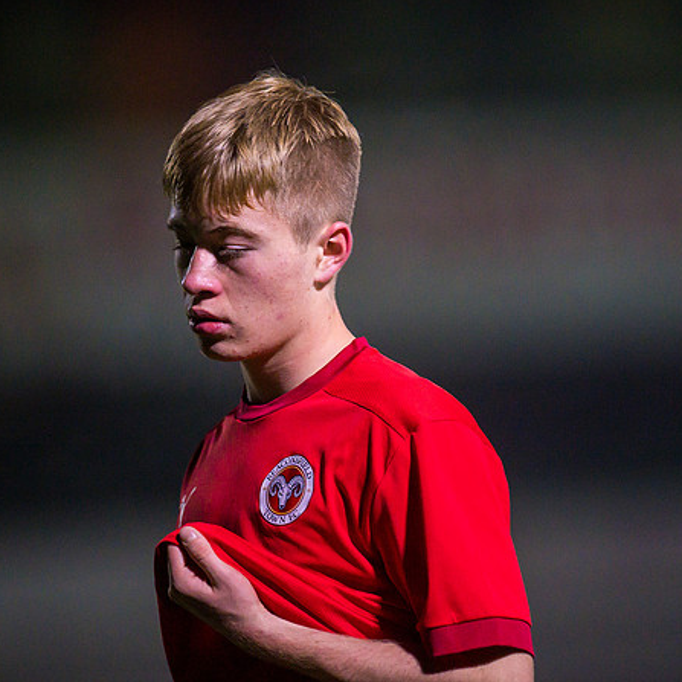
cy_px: 342
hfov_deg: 3.4
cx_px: 359
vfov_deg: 3.4
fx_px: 11457
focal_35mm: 514
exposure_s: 1/1000
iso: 5000
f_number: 2.8
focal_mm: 400
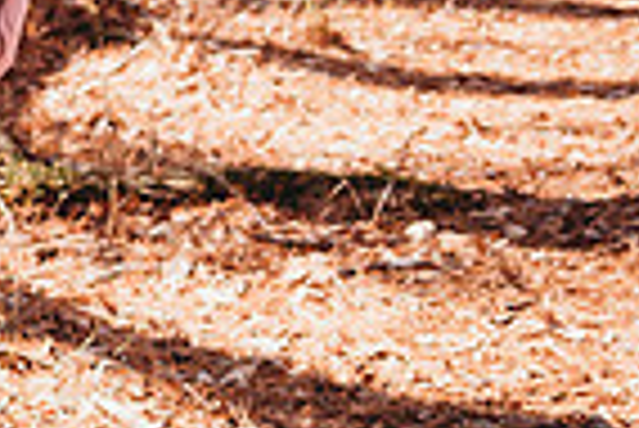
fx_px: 1741
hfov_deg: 17.4
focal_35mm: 98
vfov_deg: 13.9
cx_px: -472
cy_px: 47
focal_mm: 24
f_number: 2.2
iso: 100
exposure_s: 1/400
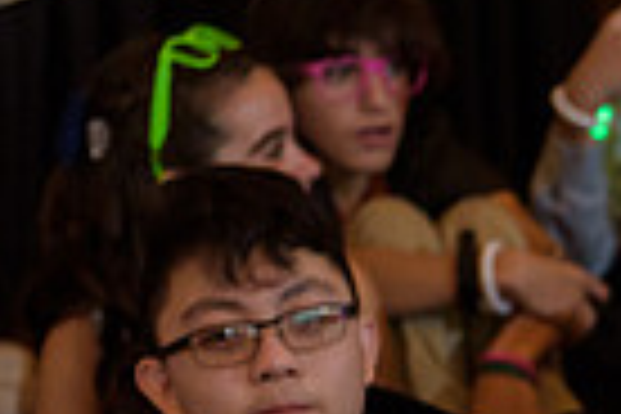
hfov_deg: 6.9
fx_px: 5088
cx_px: 1012
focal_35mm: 295
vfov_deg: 4.6
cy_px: 731
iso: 1600
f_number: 3.2
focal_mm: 70
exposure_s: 1/125
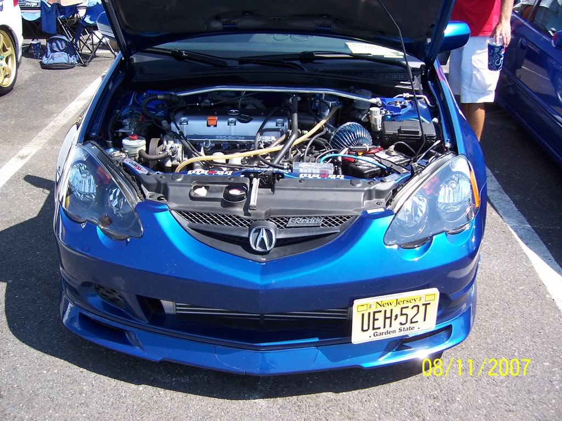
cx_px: 281
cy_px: 210
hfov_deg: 51.4
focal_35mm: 36
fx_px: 584
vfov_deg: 39.7
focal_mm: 6
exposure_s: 1/500
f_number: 3
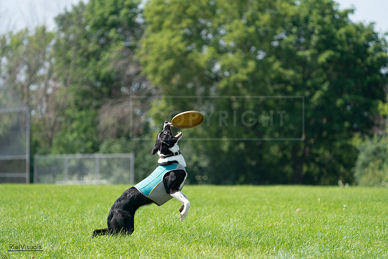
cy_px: 130
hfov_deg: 8.5
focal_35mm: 243
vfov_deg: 5.7
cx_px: 194
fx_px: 2619
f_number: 5.6
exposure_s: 1/4000
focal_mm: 243
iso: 1600
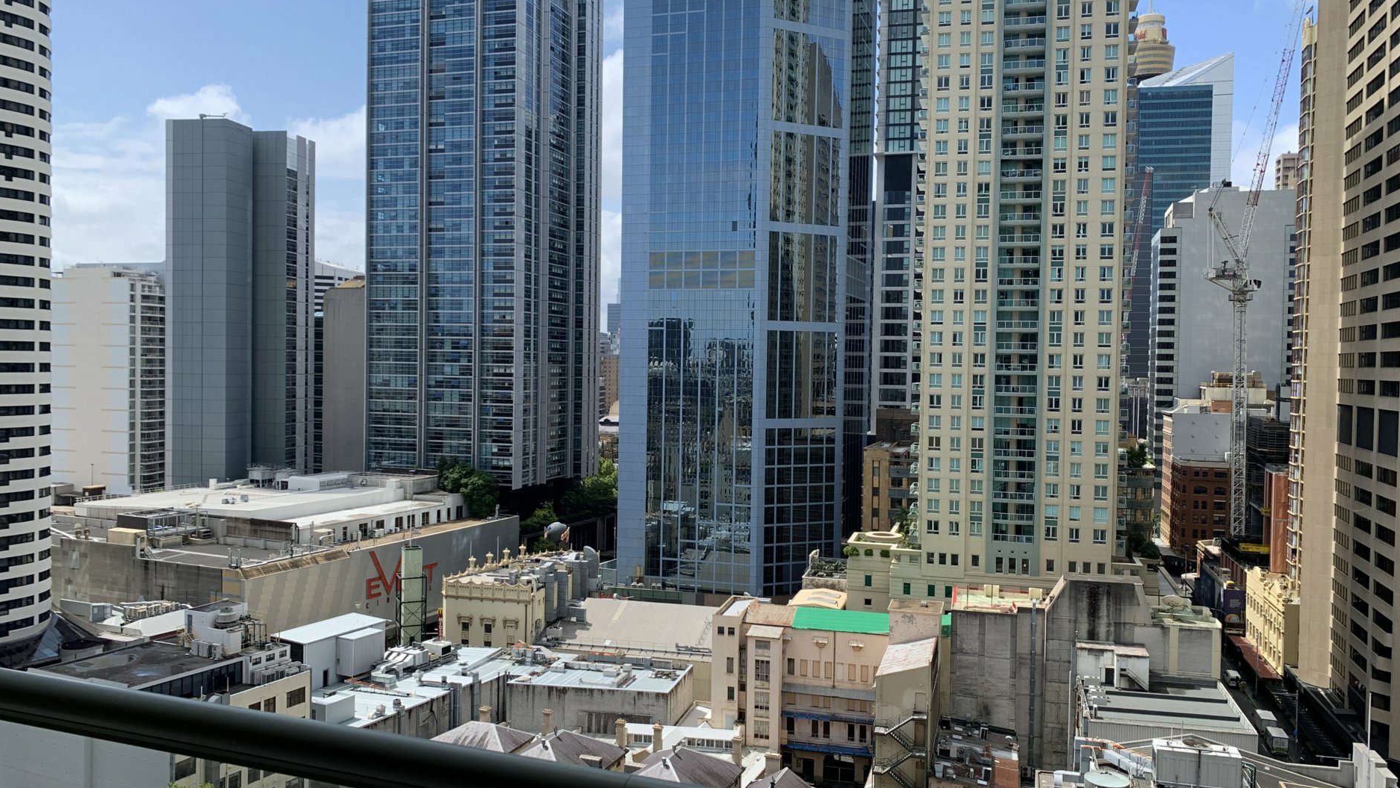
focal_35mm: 29
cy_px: 403
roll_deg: -1.9
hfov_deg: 66.1
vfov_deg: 40.2
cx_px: 703
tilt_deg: -0.8
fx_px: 1077
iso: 25
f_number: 1.8
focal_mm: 4.25
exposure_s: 1/1779
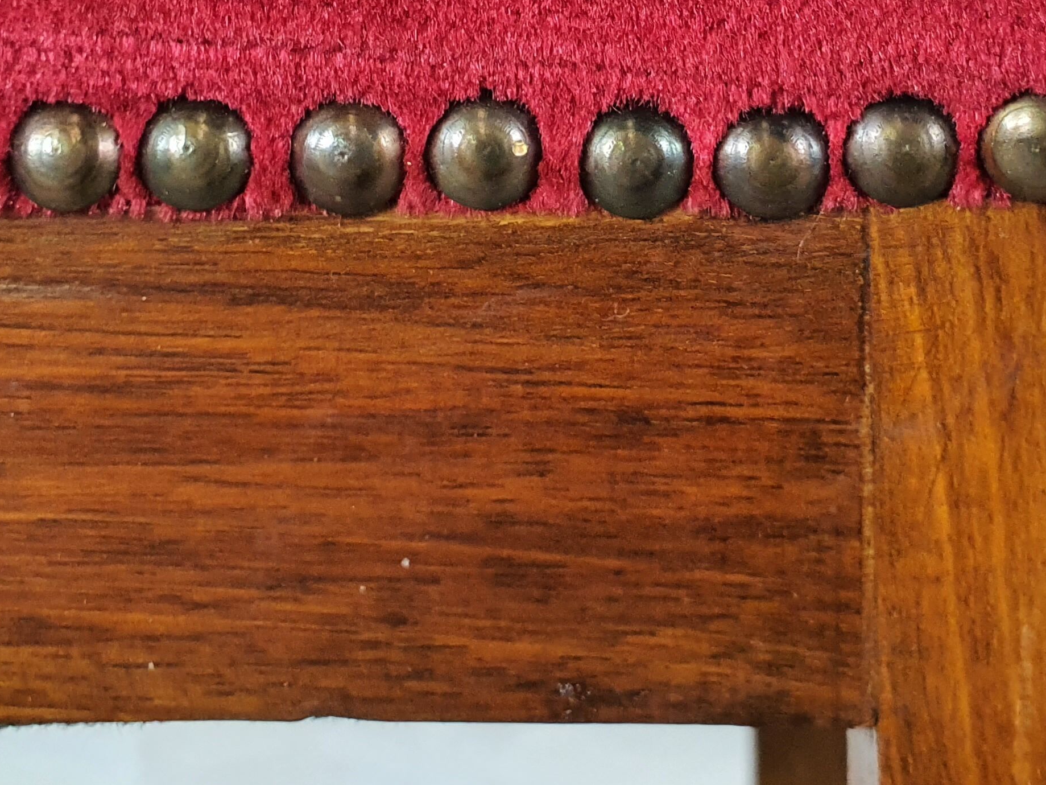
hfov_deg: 33.6
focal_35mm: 57
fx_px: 1722
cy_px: -24
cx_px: 650
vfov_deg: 24.3
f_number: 2.4
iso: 400
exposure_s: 1/50
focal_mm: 4.3
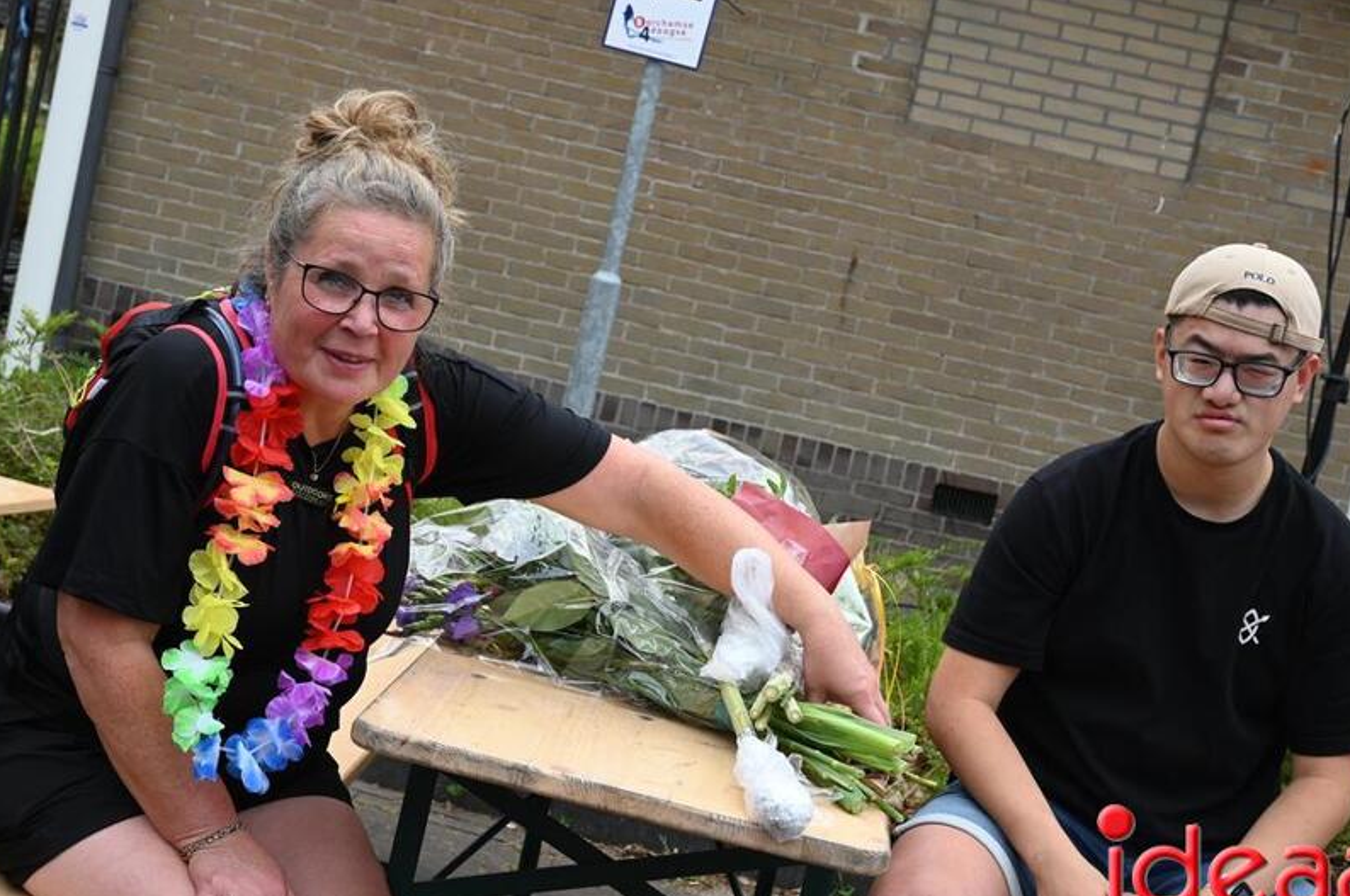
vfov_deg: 22.6
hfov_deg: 33.4
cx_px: 661
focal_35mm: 60
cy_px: 434
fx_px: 2247
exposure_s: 1/320
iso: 400
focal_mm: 48
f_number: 9
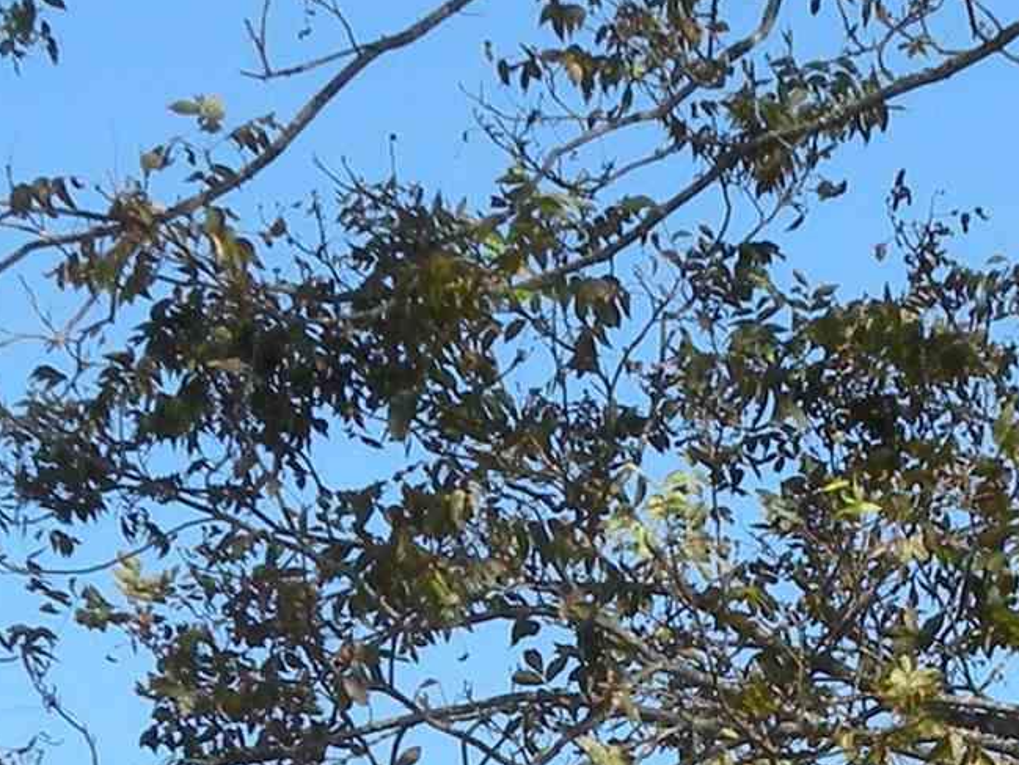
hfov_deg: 7.5
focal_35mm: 265
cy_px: 1148
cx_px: 919
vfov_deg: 5.6
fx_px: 7802
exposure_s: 1/214
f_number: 6.3
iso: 64
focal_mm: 9.8
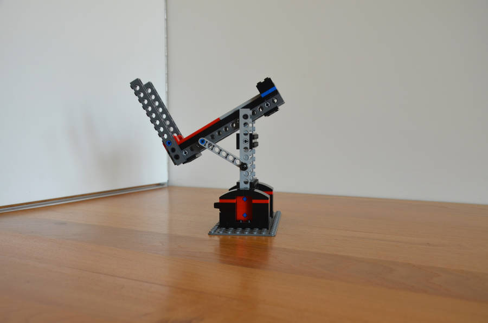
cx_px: 244
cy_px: 162
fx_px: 528
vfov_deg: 34.1
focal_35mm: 39
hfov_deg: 49.6
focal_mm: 26
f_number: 8
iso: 400
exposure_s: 1/60
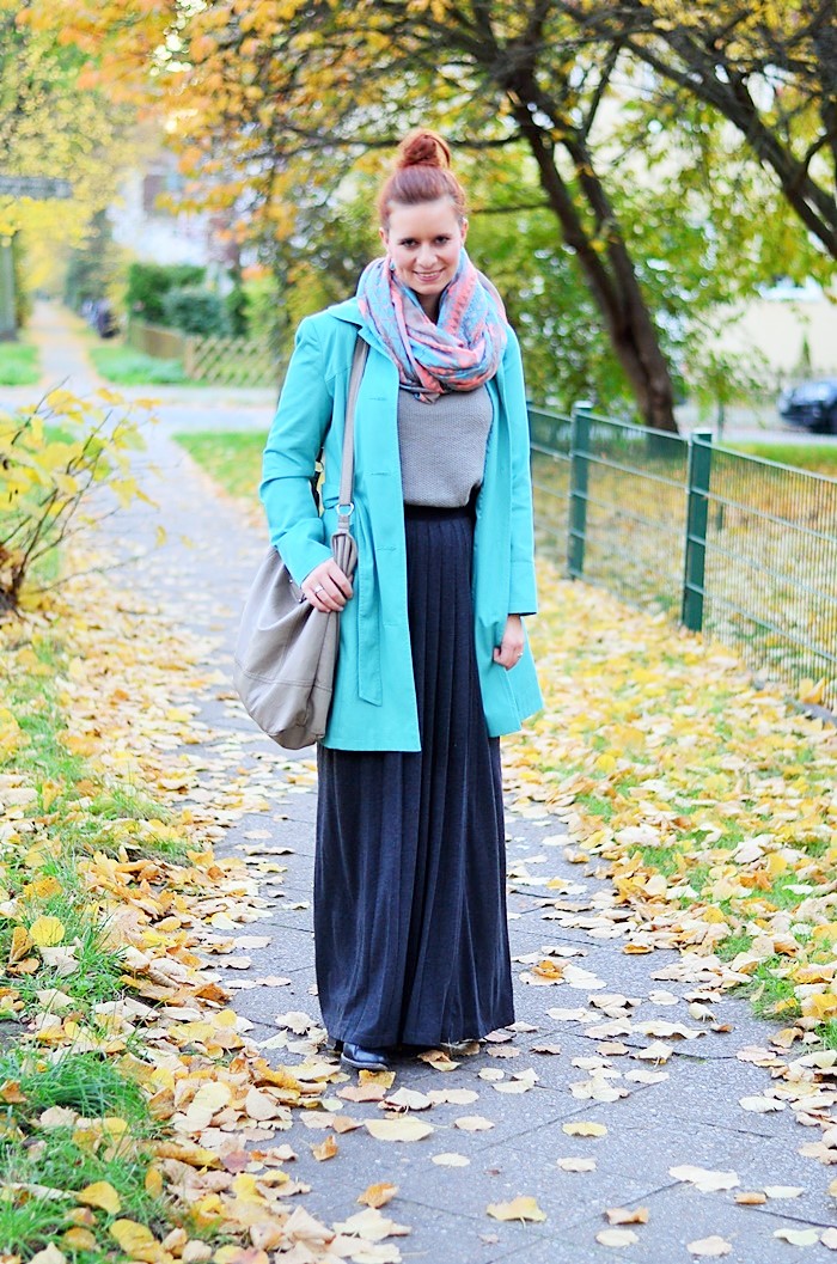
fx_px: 2628
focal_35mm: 75
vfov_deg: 27.0
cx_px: 418
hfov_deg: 18.1
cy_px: 632
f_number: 1.8
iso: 400
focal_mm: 50
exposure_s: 1/80
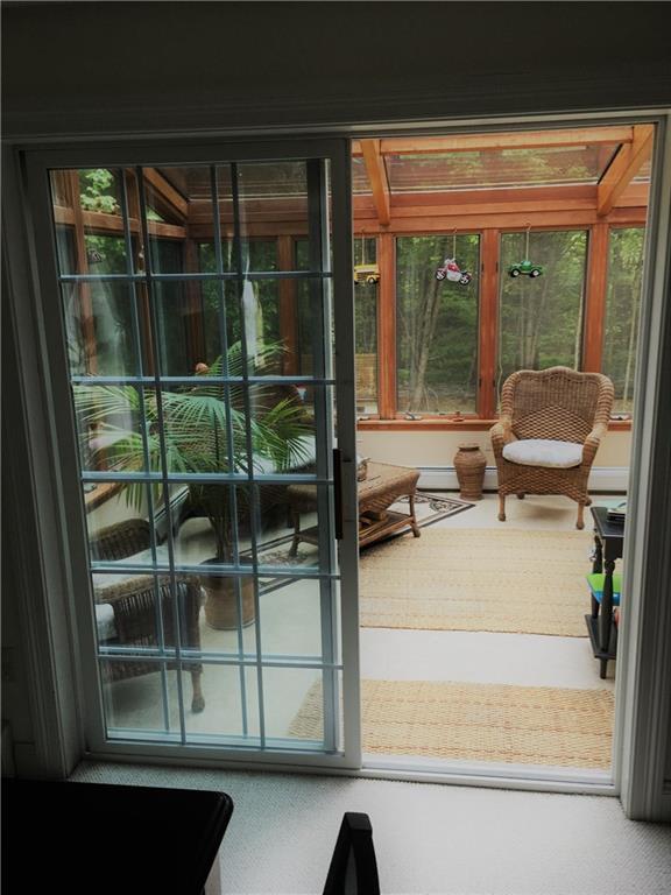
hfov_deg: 48.2
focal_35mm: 29
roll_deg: -1.3
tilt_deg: -14.0
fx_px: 750
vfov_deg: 61.7
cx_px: 336
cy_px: 448
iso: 32
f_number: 2.2
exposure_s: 1/60
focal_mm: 4.15
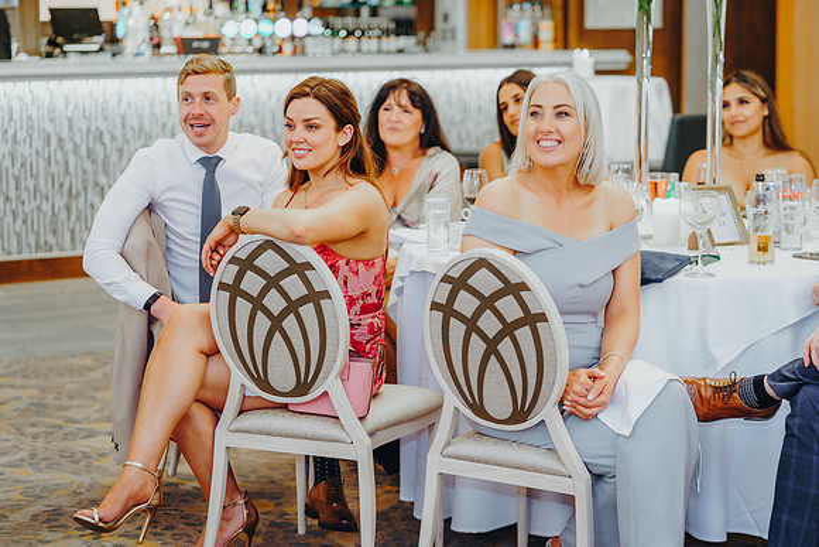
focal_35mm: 85
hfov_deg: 23.9
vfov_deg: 16.1
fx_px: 1934
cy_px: 274
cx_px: 410
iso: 2000
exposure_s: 1/125
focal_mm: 85
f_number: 2.8
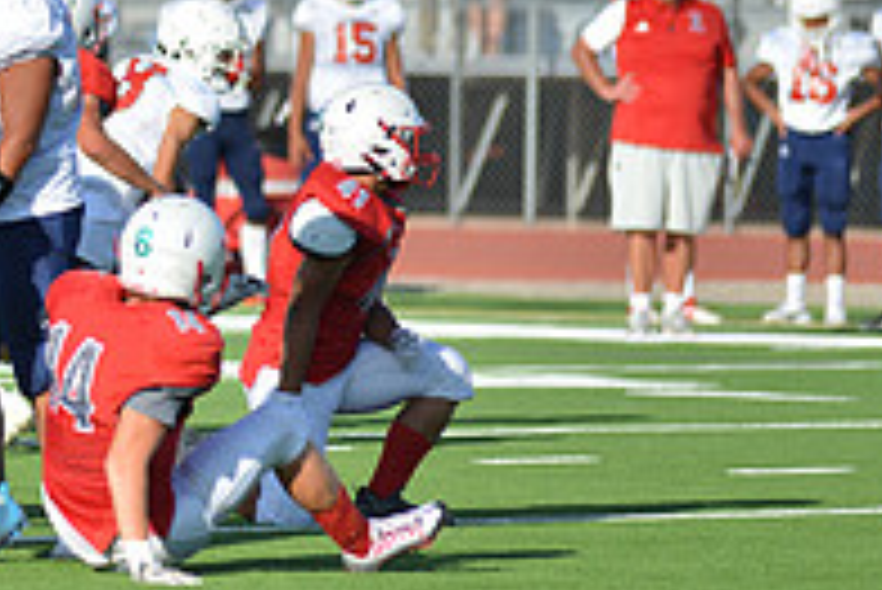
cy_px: 110
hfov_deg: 3.5
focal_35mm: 591
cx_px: -266
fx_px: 14490
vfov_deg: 2.3
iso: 100
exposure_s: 1/1600
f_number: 2.8
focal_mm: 200
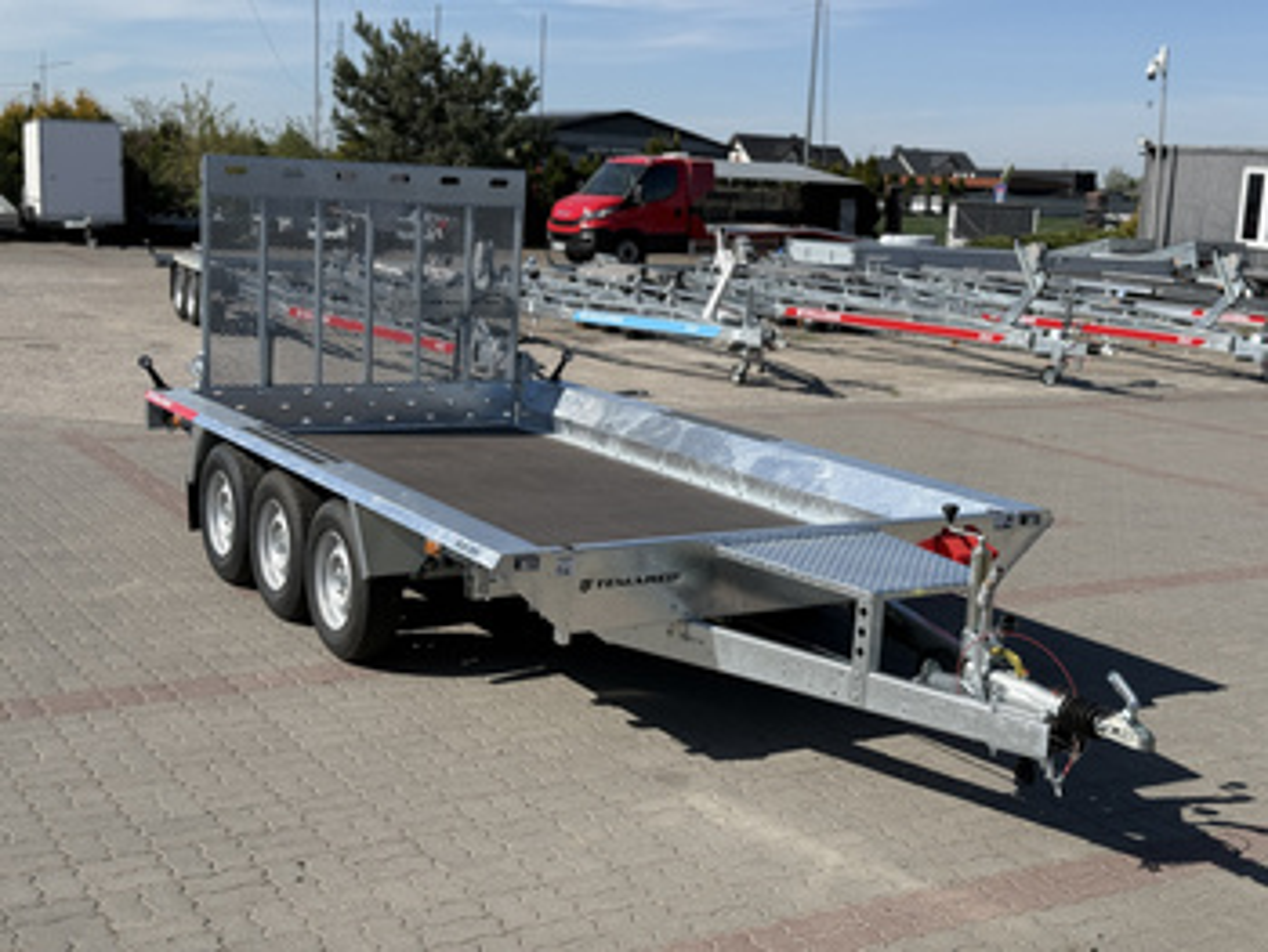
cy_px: 476
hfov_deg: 39.6
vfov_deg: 30.3
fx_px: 1759
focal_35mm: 48
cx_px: 634
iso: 80
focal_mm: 6.76
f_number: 1.78
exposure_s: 1/7874
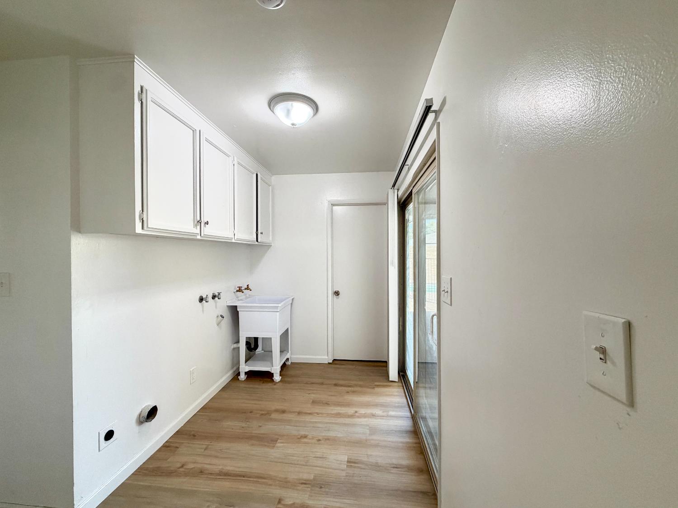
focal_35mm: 14
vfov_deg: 85.7
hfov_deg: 102.1
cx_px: 339
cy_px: 254
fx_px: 274
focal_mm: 2.22
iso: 200
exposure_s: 1/120
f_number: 2.2
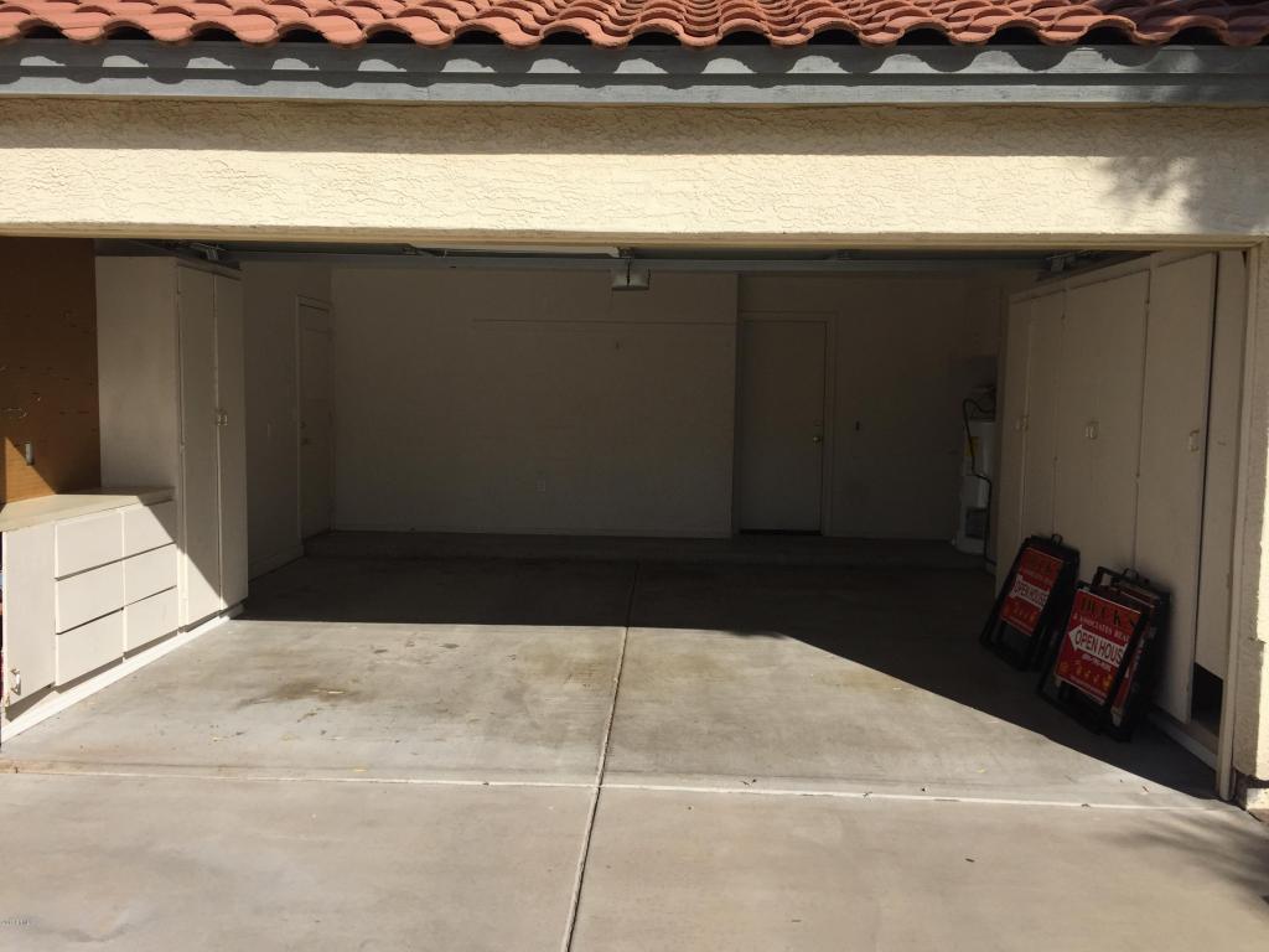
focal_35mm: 29
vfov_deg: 48.2
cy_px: 476
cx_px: 634
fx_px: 1063
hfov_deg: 61.7
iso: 32
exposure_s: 1/3049
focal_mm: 4.15
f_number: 2.2
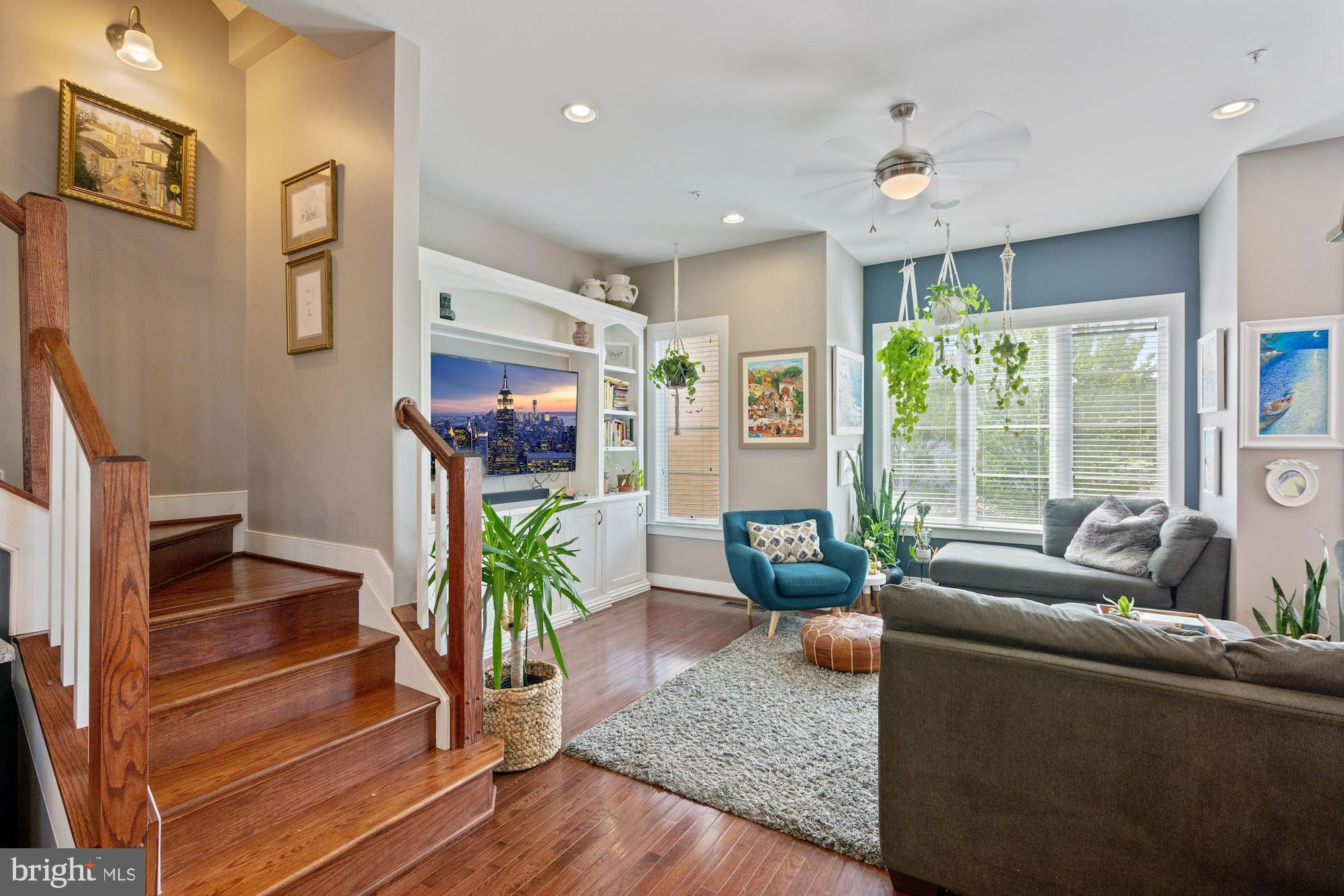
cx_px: 672
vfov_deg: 73.7
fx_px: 597
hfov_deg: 96.7
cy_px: 448
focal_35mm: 16
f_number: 8
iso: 1000
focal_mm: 16
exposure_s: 1/30
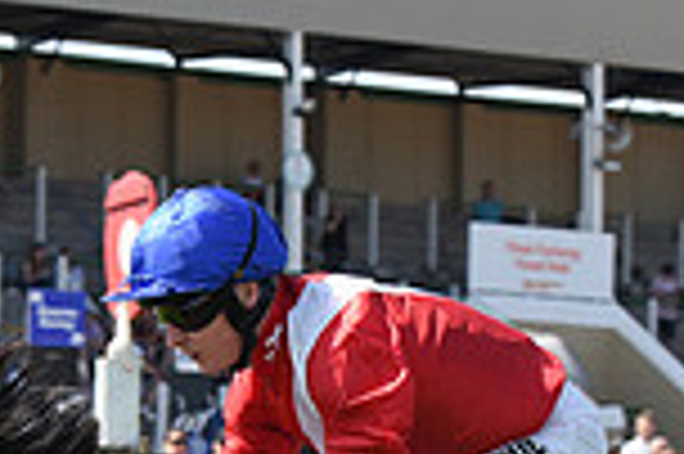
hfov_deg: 7.7
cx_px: 243
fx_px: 5067
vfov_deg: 5.1
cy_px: 829
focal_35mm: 267
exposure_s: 1/1600
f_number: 5.6
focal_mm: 70
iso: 400
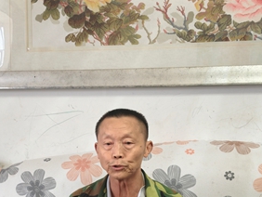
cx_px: 96
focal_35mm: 68
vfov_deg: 21.3
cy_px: 169
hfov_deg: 28.4
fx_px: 515
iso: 177
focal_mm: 7
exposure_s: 1/50
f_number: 1.57
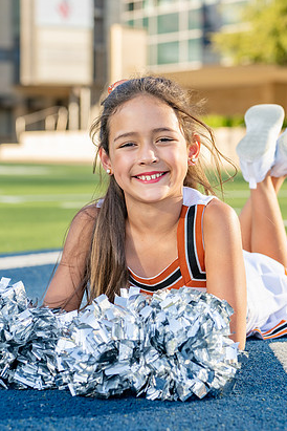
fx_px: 1136
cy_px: 206
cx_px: 175
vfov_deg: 21.5
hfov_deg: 14.4
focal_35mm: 95
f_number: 2.8
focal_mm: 50
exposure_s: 1/500
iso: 100
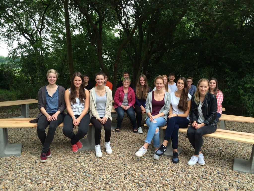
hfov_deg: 60.0
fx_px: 220
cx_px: 127
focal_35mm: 30
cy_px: 96
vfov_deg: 46.8
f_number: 2.2
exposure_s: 1/233
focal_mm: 4.12
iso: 32
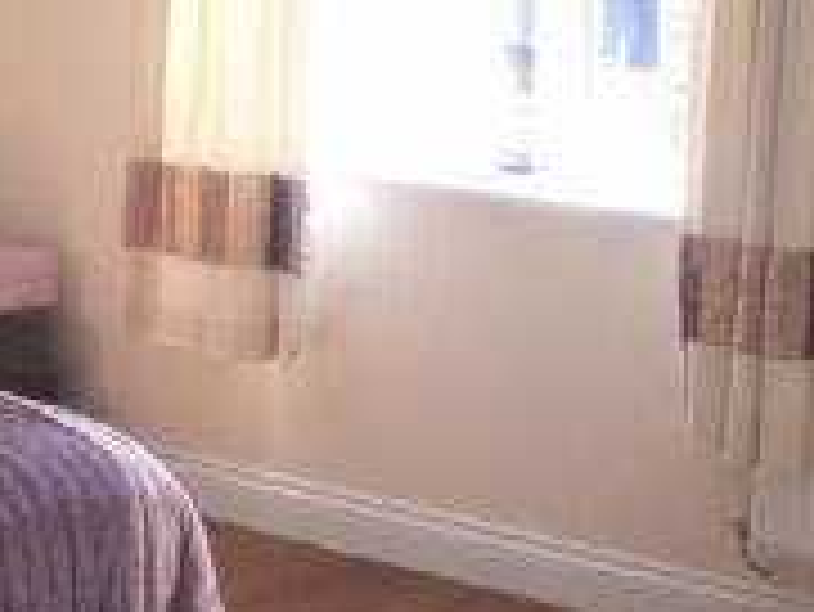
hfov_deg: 16.1
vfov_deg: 12.5
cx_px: -70
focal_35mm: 119
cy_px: 254
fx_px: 2800
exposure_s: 1/40
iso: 80
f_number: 3.5
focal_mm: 7.7
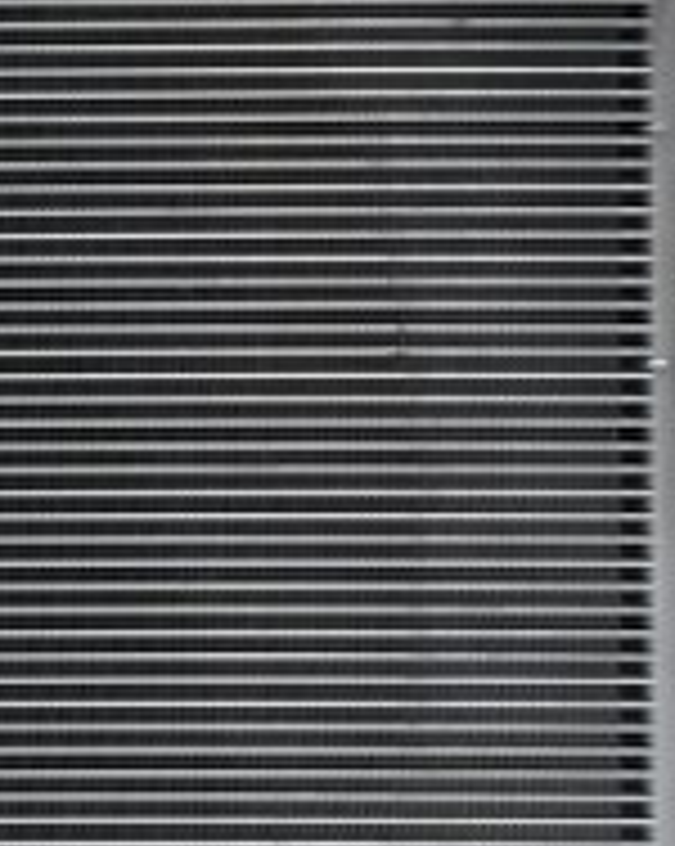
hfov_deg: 10.3
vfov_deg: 13.2
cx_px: -243
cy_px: 522
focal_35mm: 146
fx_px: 3658
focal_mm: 32.5
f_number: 5
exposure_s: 1/50
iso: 720
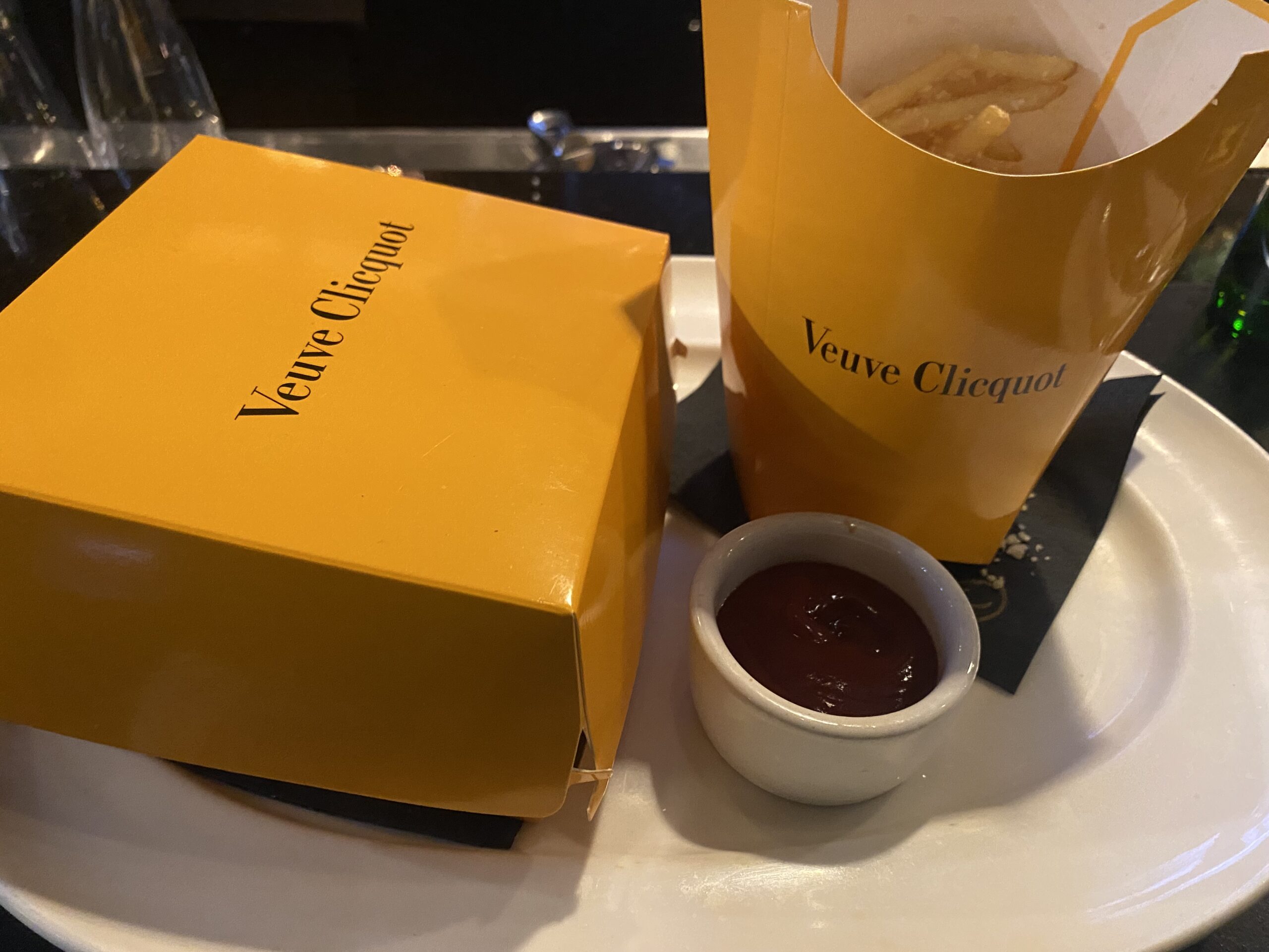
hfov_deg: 67.3
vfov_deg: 53.1
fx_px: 953
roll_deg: -2.1
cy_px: 476
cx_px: 634
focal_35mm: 26
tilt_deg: -44.3
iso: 640
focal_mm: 4.25
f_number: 1.8
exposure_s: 1/30
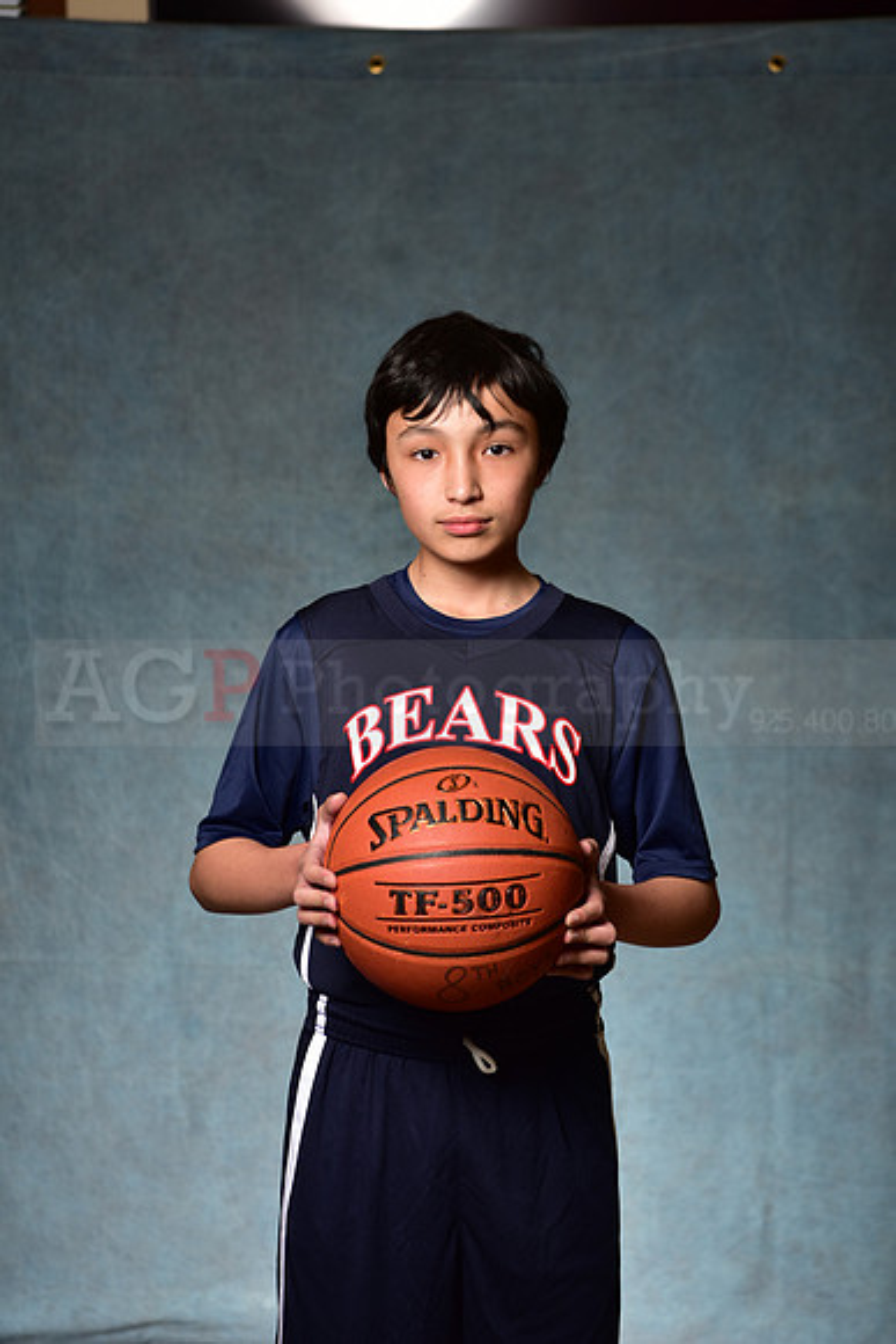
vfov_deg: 28.8
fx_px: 2612
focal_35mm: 70
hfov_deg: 19.5
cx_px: 448
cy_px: 672
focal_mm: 70
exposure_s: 1/200
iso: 100
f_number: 4.5
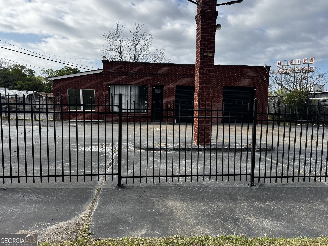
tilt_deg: -4.7
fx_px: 227
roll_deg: -1.2
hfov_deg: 71.6
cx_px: 164
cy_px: 123
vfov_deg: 56.8
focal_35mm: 24
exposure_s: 1/2959
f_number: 1.78
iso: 80
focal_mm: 6.76
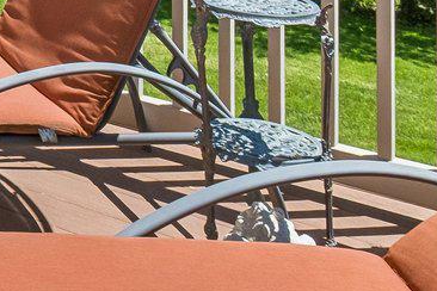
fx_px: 1020
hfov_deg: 18.8
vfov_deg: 12.9
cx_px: -344
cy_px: -377
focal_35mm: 84
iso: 250
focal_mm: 10
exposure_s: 1/350
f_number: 8
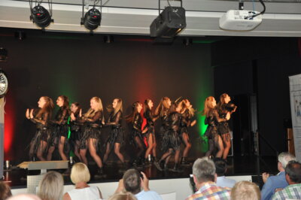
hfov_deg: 28.1
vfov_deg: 18.9
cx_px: 150
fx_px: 601
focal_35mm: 72
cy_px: 100
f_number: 4.8
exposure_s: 1/60
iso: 800
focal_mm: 48
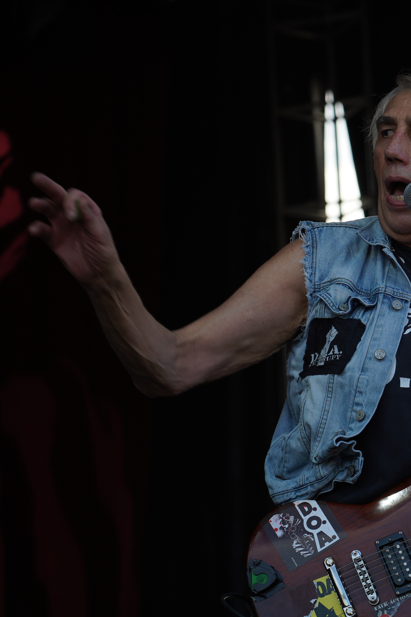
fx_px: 2706
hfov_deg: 8.6
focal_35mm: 158
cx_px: 448
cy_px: 308
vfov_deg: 13.0
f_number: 5
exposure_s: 1/320
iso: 100
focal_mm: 105
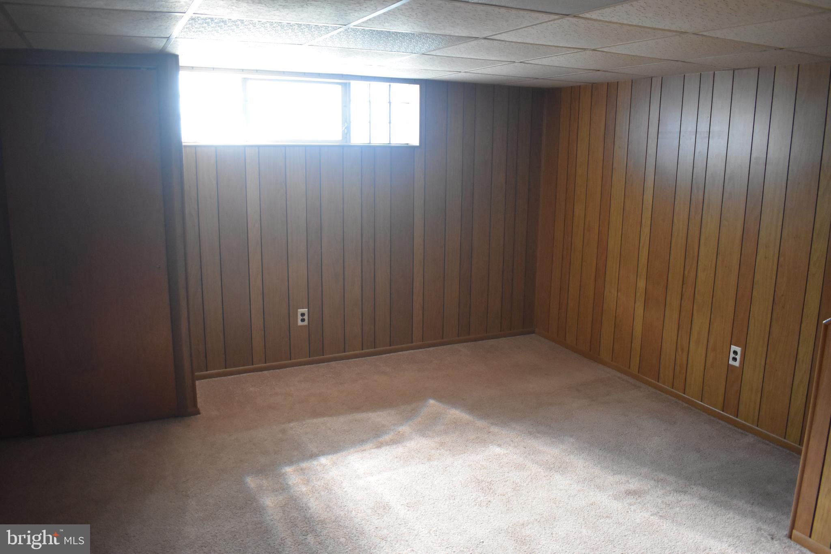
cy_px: 277
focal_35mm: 27
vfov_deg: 47.9
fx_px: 623
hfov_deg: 67.4
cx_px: 416
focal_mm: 18
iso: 2000
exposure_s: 1/60
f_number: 3.5
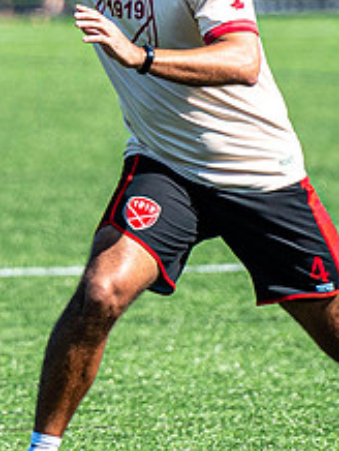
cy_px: -64
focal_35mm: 1329
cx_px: 128
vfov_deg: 1.5
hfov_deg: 1.1
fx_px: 17320
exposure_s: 1/1600
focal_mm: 200
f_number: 3.2
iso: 100
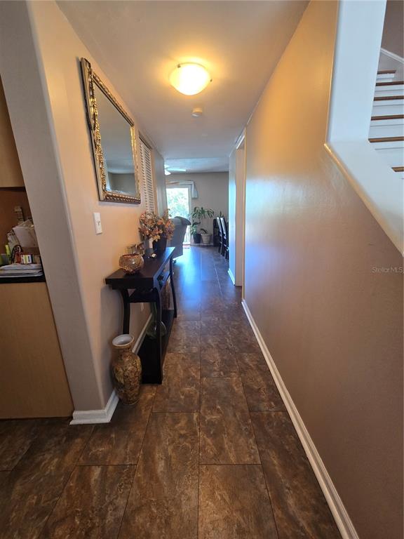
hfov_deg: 89.9
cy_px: 270
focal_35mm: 13
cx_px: 202
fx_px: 202
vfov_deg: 106.2
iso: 160
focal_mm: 2.2
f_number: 2.2
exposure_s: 1/60
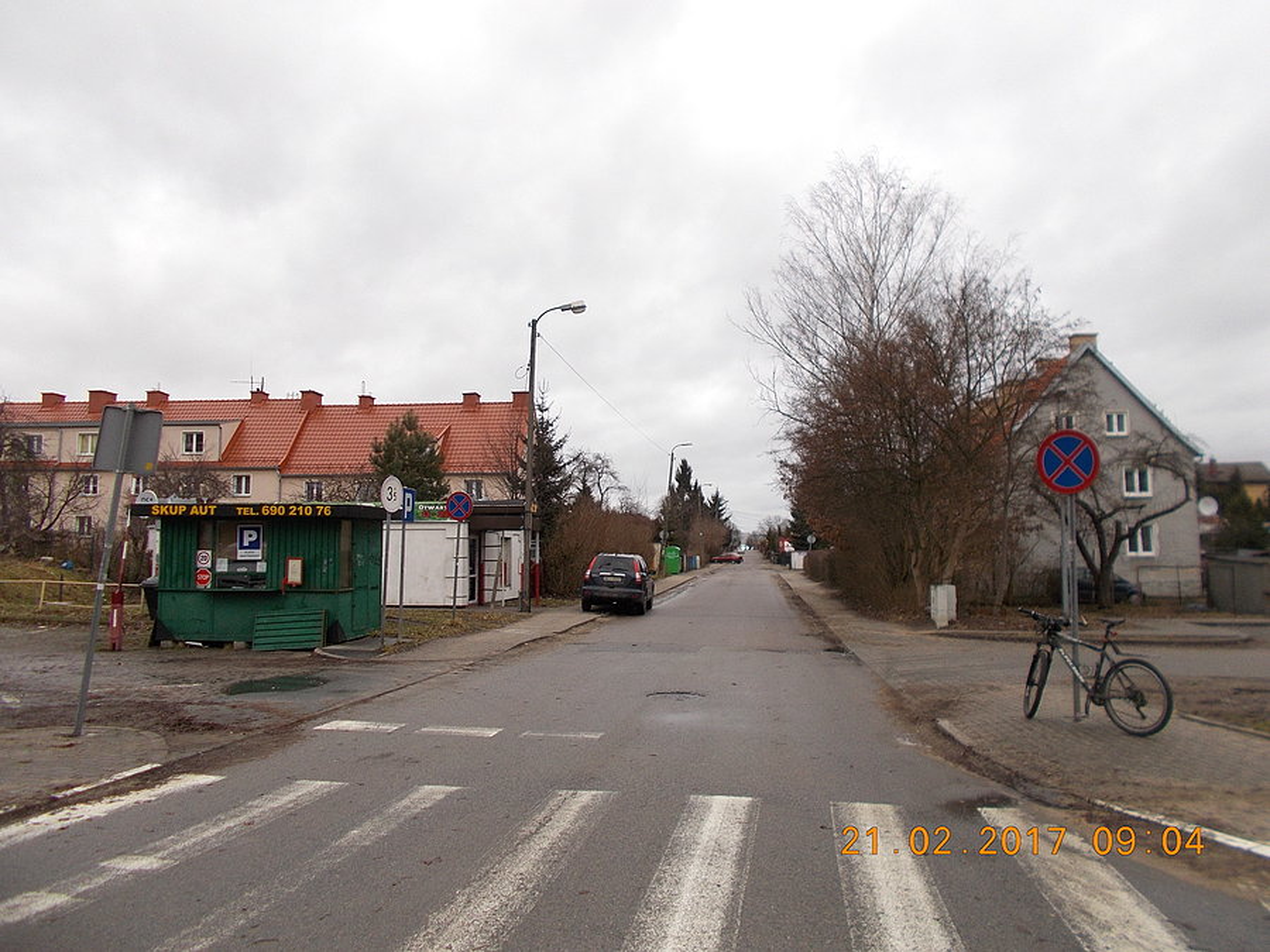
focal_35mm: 26
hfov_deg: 67.3
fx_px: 954
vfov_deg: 53.1
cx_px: 635
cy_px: 476
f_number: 3.2
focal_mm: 4.6
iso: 80
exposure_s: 1/200
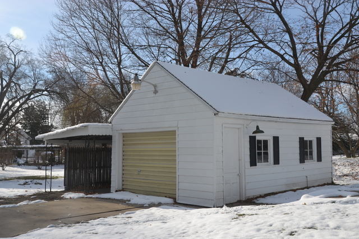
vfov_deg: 34.2
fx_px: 389
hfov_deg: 49.5
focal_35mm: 39
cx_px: 180
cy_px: 120
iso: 100
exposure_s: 1/320
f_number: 9
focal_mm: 26
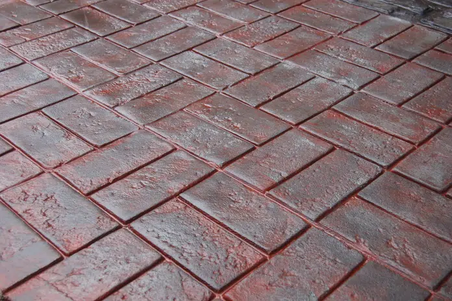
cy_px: 150
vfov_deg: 26.4
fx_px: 640
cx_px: 226
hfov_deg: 38.9
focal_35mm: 51
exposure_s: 1/125
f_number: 5.6
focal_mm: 34
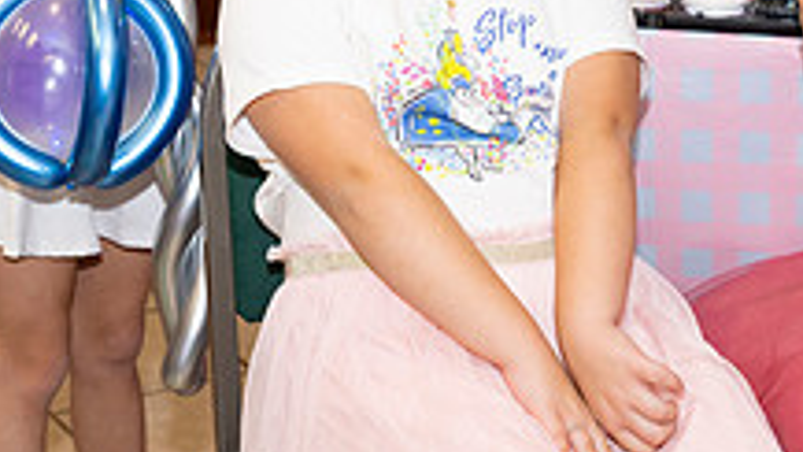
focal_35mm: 109
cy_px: -54
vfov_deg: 11.0
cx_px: 585
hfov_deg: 19.5
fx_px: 2321
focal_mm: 39
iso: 400
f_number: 5
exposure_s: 1/100
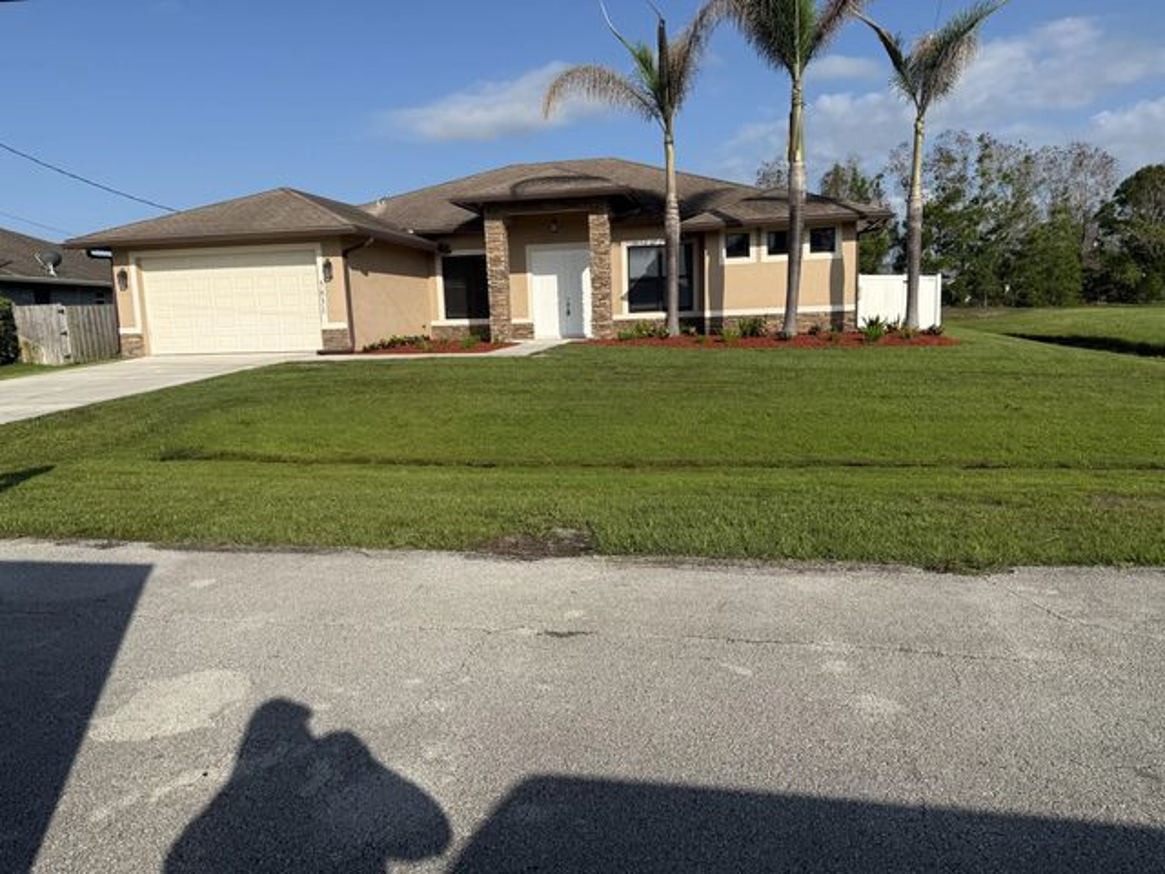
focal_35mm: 24
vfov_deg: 56.8
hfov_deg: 71.6
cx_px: 582
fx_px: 808
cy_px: 437
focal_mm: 6.76
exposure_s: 1/6173
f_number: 1.78
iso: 80
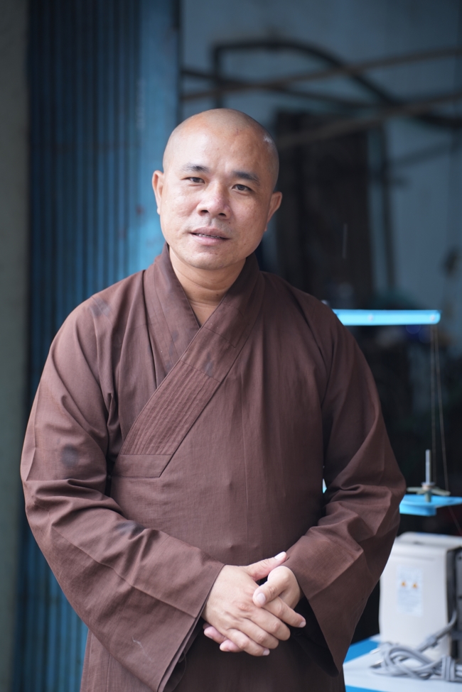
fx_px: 1809
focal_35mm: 94
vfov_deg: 21.7
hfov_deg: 14.6
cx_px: 231
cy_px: 346
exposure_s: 1/80
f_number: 2.8
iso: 320
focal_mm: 94
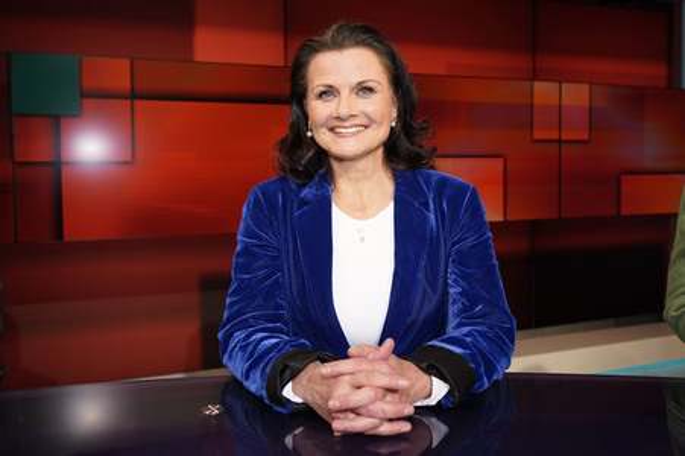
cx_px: 342
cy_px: 228
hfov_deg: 65.5
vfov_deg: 46.3
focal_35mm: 28
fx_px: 532
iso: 1600
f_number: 4.5
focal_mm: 28
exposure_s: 1/160
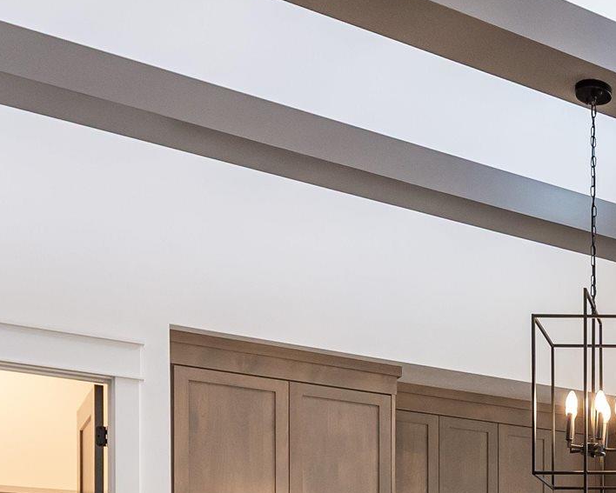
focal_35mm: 57
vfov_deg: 23.5
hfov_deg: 28.3
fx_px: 1040
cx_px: 759
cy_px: 644
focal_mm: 14
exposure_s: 1/125
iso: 800
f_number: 4.5
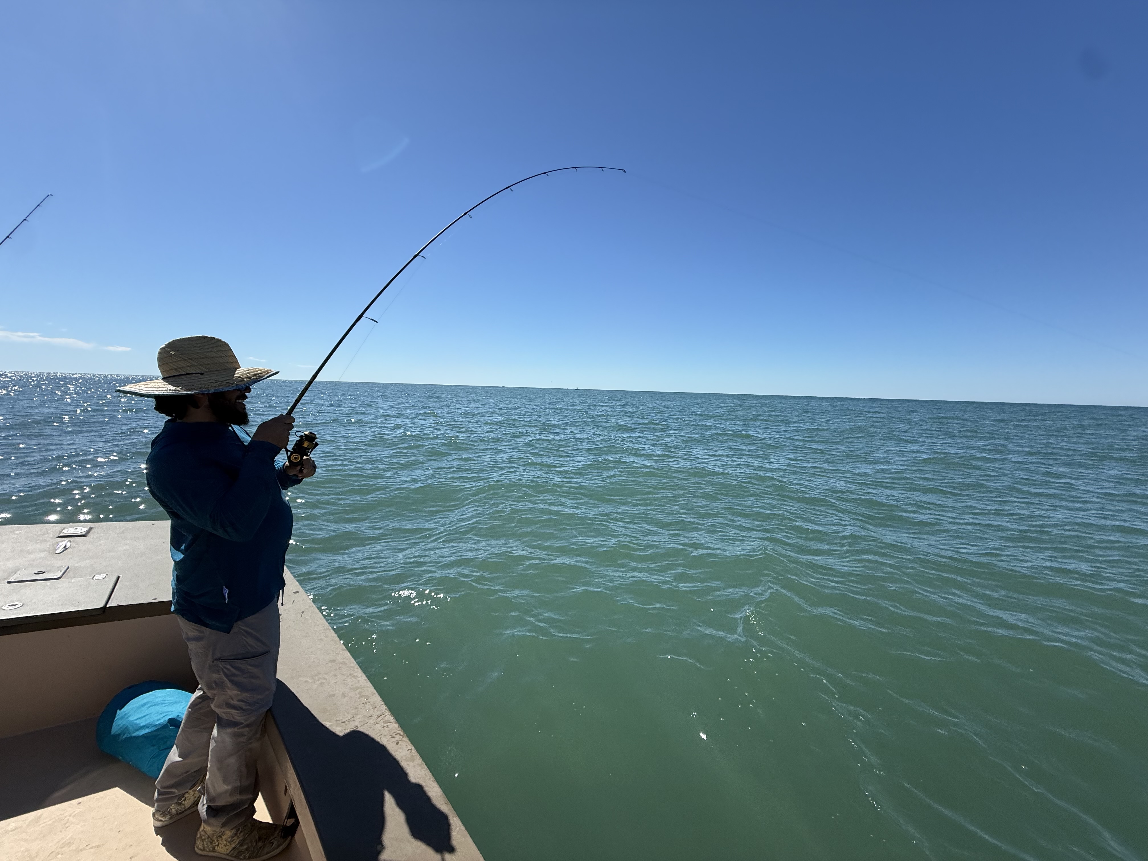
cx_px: 574
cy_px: 430
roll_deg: -2.5
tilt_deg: -2.3
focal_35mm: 14
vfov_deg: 85.7
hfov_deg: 102.1
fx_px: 464
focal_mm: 2.22
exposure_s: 1/3289
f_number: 2.2
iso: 50
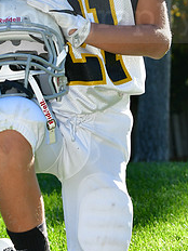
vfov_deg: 7.8
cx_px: 55
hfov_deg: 5.9
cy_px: 9
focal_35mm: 253
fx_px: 1832
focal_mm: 70
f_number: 6.3
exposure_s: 1/640
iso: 400
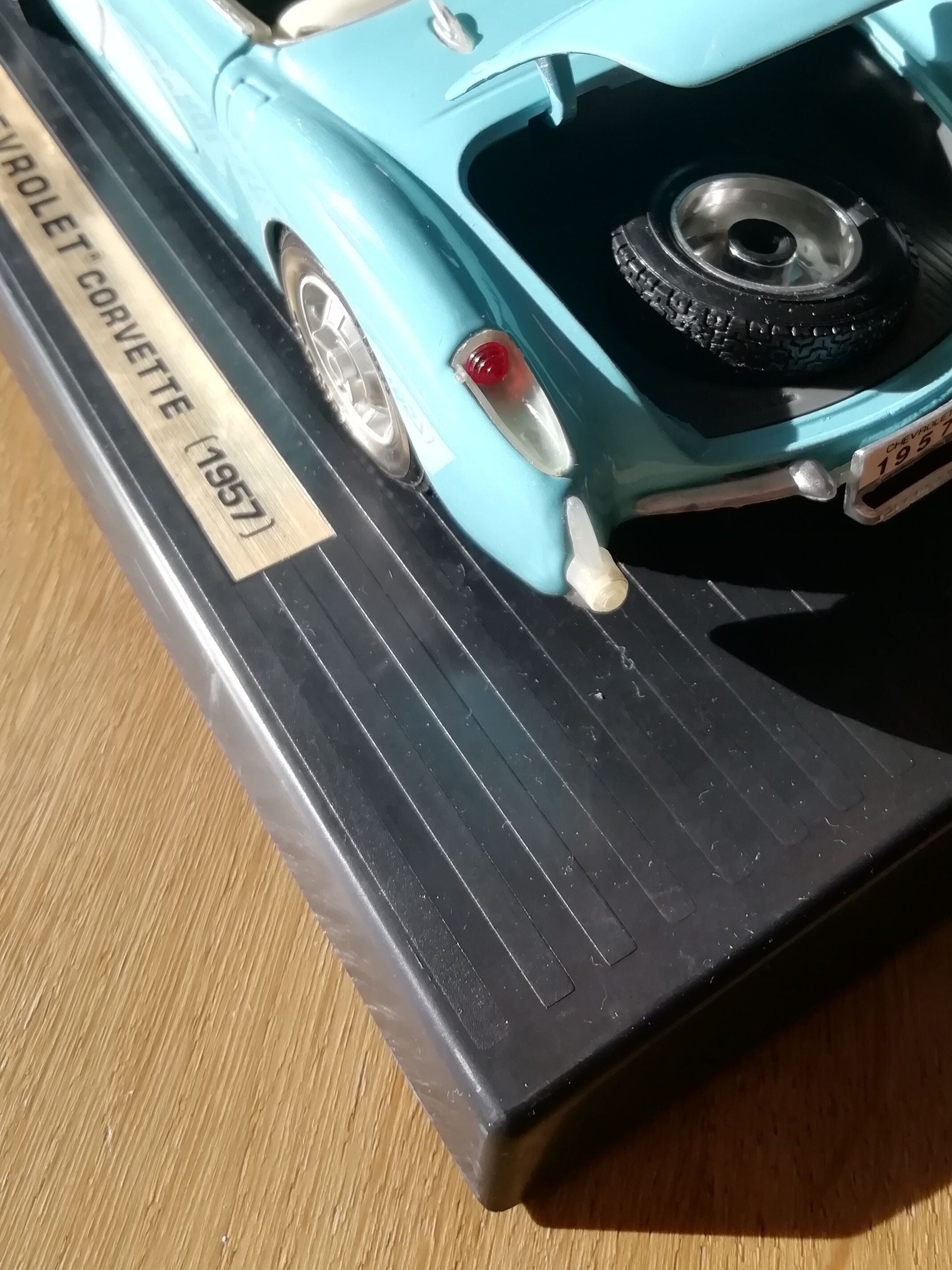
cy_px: 384
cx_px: 581
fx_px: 1393
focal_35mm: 38
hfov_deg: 37.5
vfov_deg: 47.8
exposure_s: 1/442
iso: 50
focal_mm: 3.21
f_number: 2.2
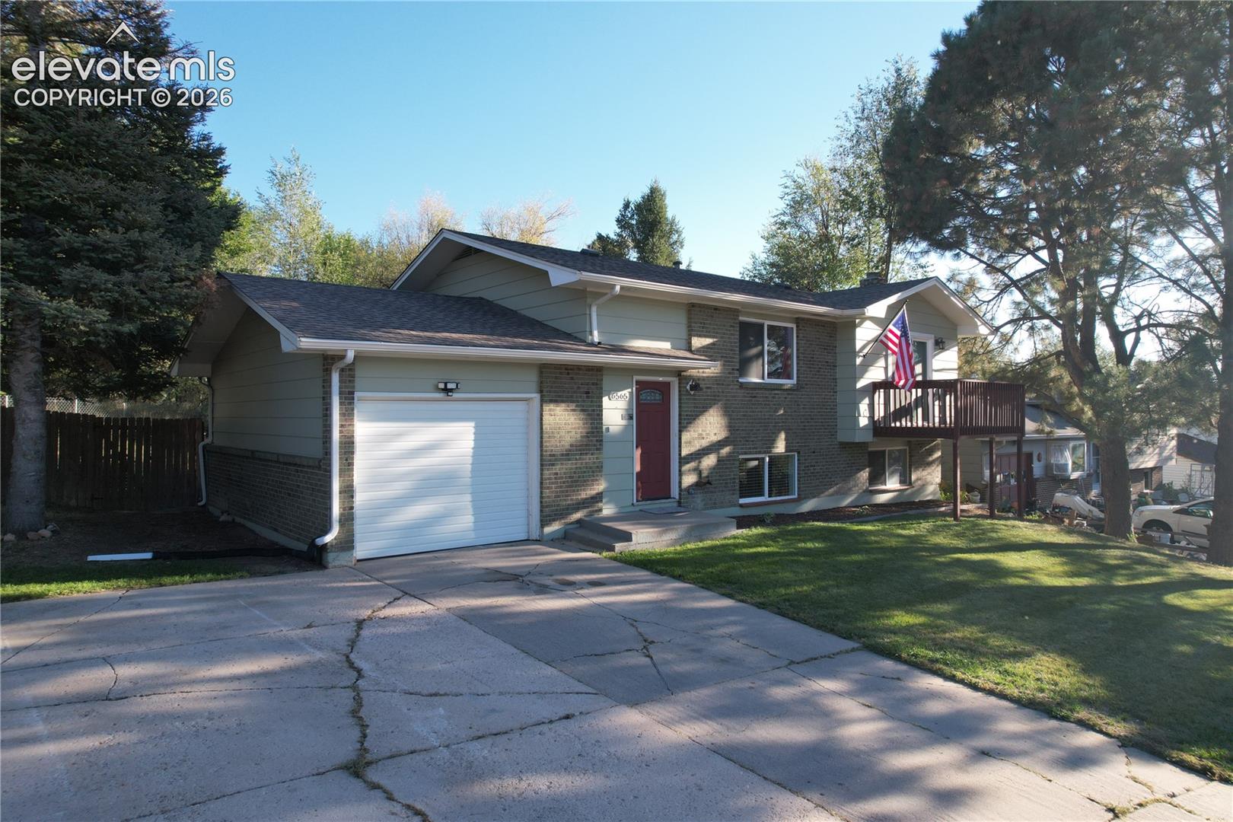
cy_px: 411
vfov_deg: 57.2
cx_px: 616
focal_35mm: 22
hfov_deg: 78.6
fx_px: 753
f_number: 2.8
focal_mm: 8.38
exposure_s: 1/640
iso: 130
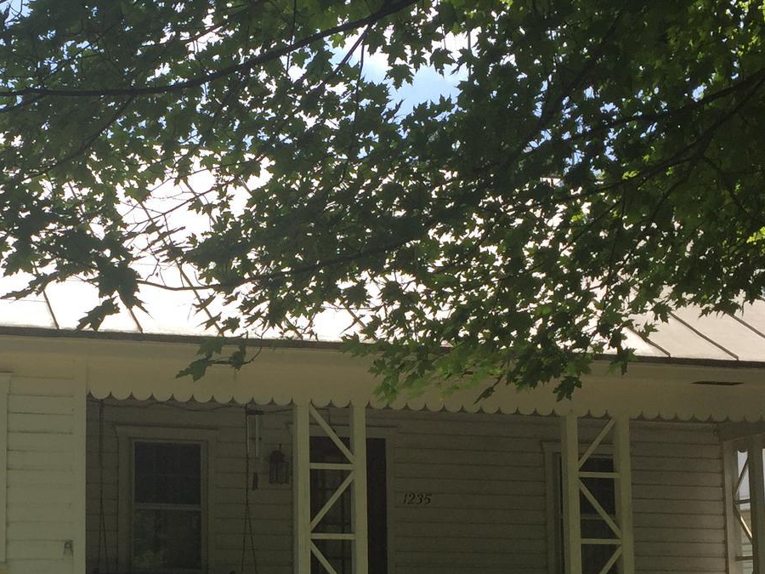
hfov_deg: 28.9
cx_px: 187
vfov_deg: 21.9
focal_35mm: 66
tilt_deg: +4.5
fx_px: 1459
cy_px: 476
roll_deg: -1.4
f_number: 2.2
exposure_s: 1/1364
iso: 32
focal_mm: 4.15
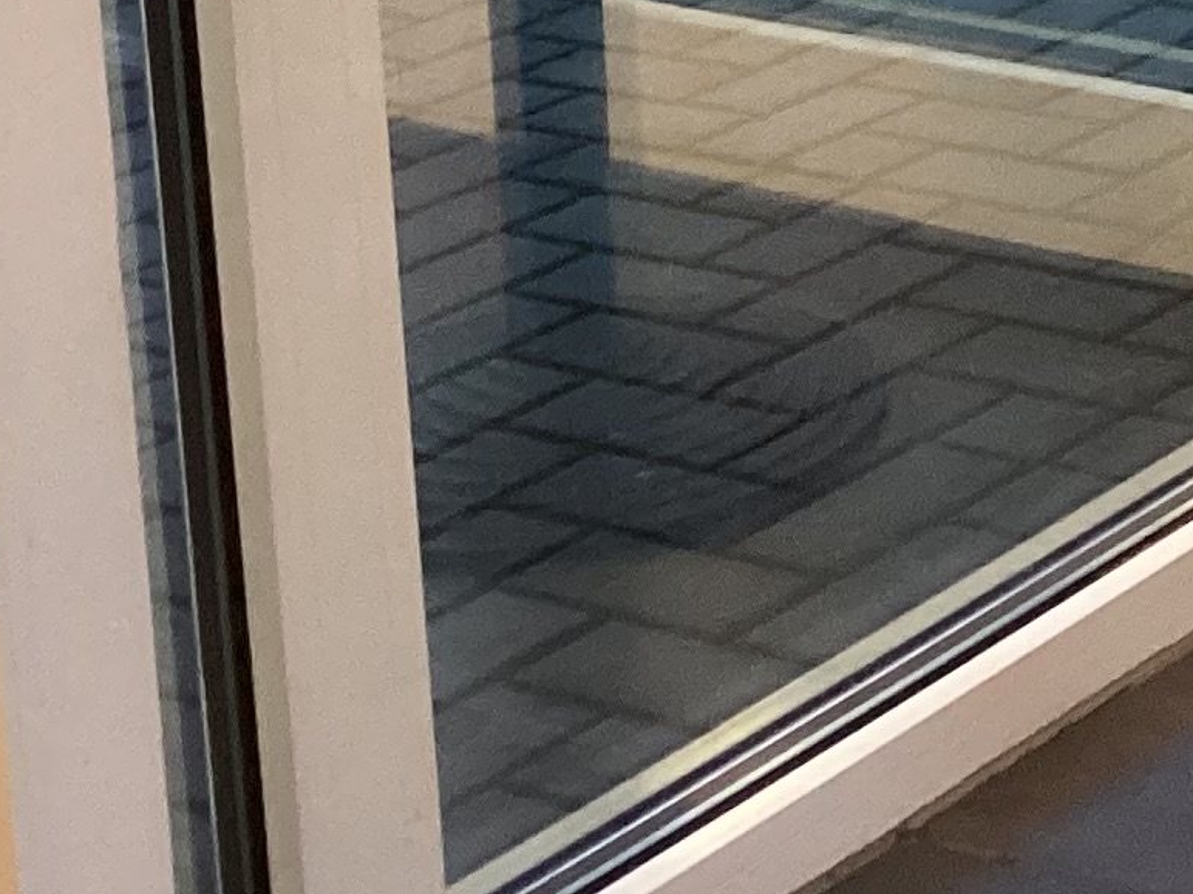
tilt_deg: -9.7
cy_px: -726
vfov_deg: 10.6
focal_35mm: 131
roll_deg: +0.9
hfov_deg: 13.4
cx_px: 2208
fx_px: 4515
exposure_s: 1/50
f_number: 2.4
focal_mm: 3.3
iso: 250
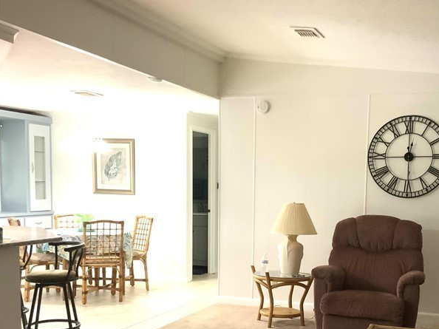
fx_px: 634
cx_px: 270
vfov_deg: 28.6
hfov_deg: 38.0
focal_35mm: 50
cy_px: 248
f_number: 1.8
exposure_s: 1/40
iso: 250
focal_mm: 3
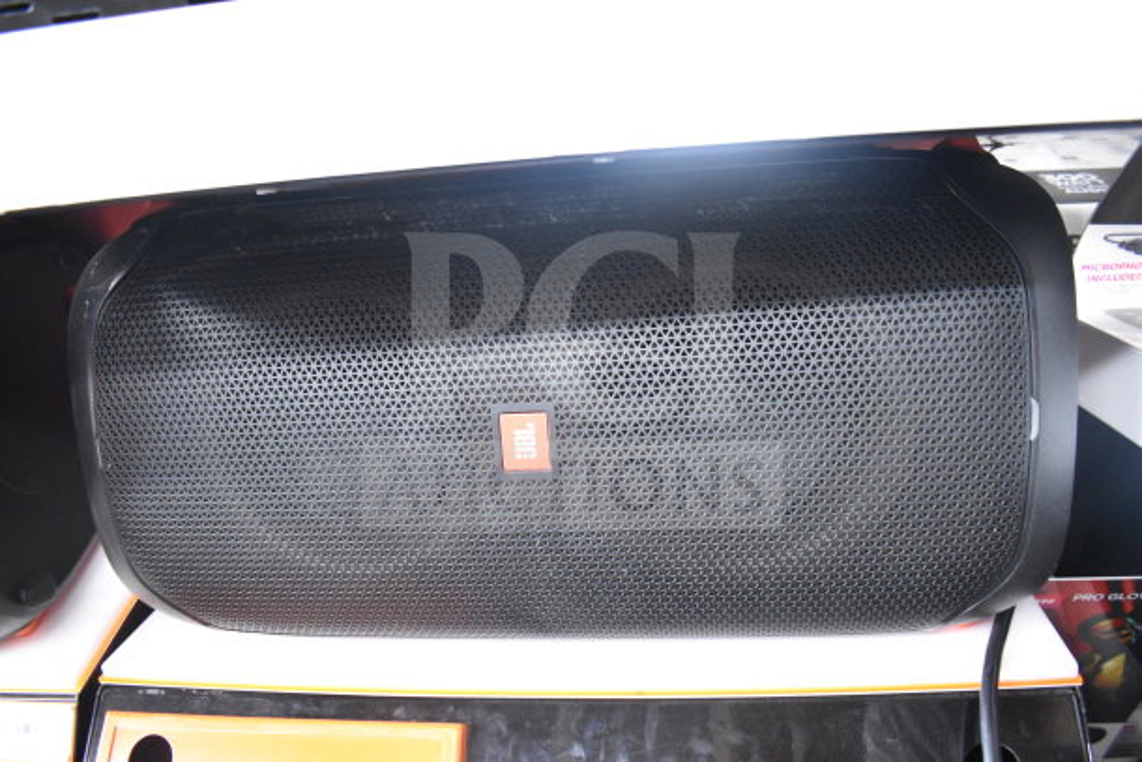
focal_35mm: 27
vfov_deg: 48.0
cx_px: 571
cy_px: 381
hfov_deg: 67.4
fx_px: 857
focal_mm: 18
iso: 3600
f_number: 3.5
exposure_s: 1/30
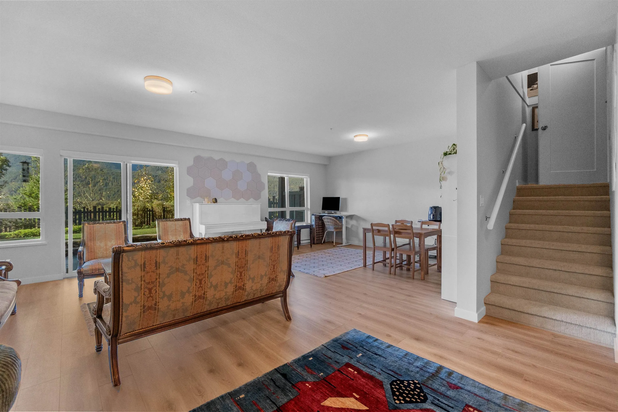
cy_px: 206
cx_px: 309
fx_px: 257
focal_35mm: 15
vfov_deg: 77.3
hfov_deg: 100.4
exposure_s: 1/80
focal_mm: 10
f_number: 4
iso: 5000
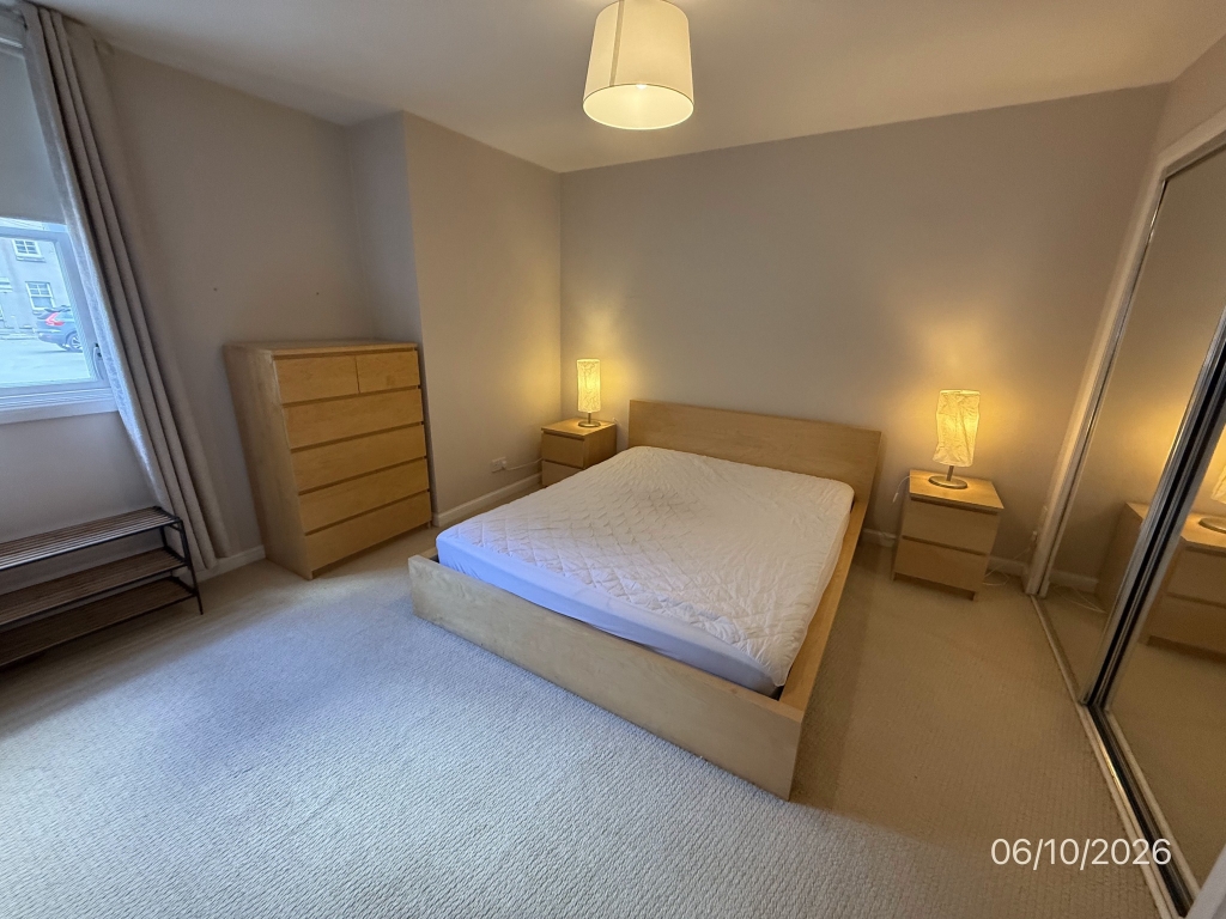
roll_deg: -1.2
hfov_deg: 102.1
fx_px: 496
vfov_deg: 85.7
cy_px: 460
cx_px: 613
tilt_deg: -16.8
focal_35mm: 14
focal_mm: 2.22
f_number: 2.2
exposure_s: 1/100
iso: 500
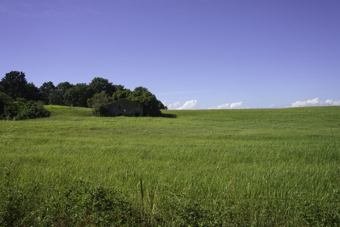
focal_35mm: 30
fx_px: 284
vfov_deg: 43.5
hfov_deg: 61.8
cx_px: 170
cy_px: 114
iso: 100
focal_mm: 30.1
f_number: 8
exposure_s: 1/320
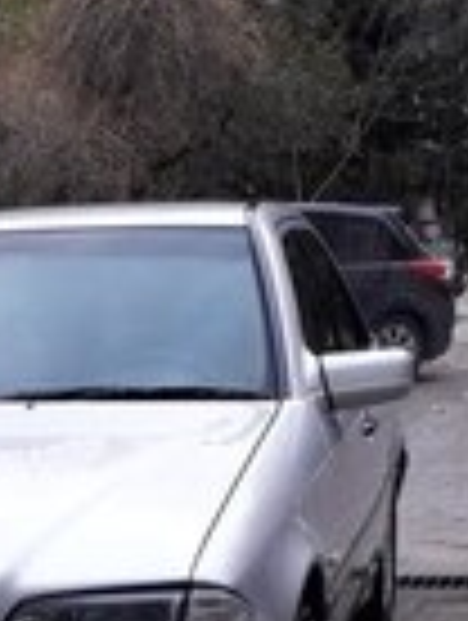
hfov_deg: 15.0
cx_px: -14
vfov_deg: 18.6
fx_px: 1743
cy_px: 842
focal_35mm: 97
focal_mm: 3.6
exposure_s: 1/100
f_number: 1.9
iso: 50
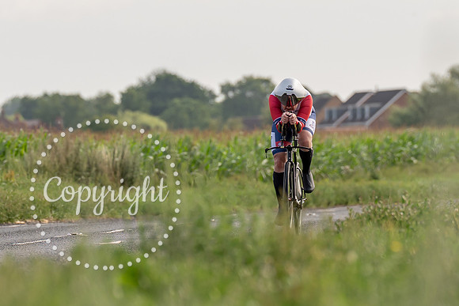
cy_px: 210
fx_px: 6609
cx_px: 231
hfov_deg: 4.0
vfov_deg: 2.7
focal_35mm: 518
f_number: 4
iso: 160
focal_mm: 200
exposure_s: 1/1000
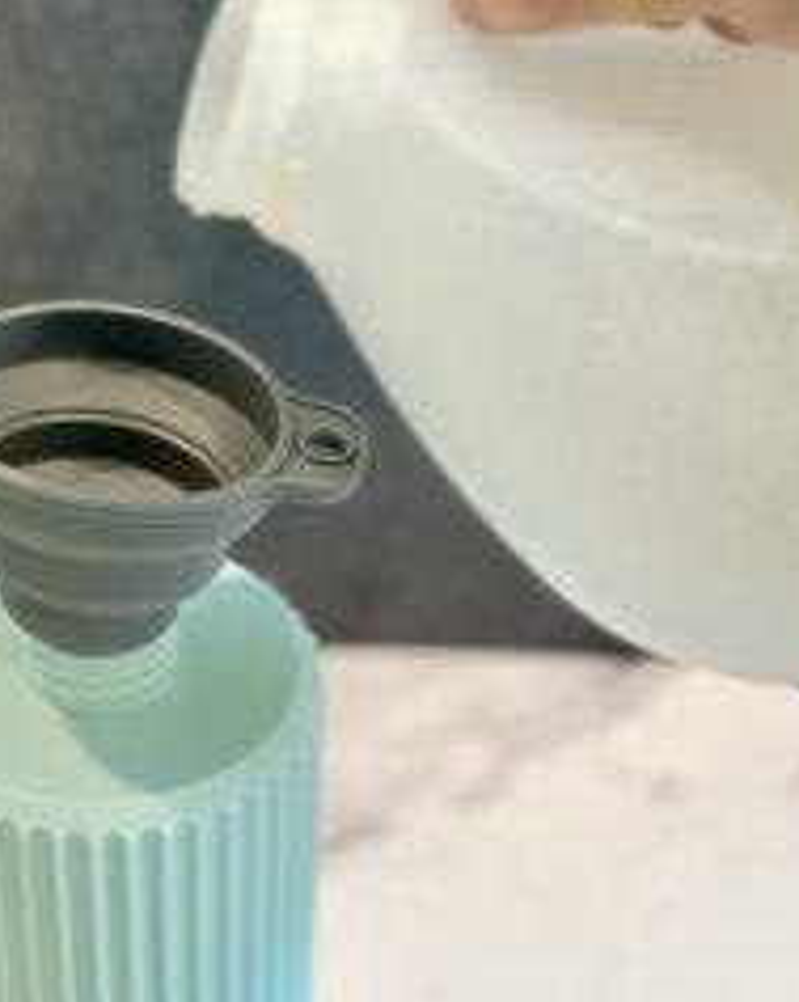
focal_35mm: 99
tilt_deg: -45.2
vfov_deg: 19.2
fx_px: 2932
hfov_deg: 15.5
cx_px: 294
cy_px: 782
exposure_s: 1/120
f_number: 1.78
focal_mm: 6.86
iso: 100
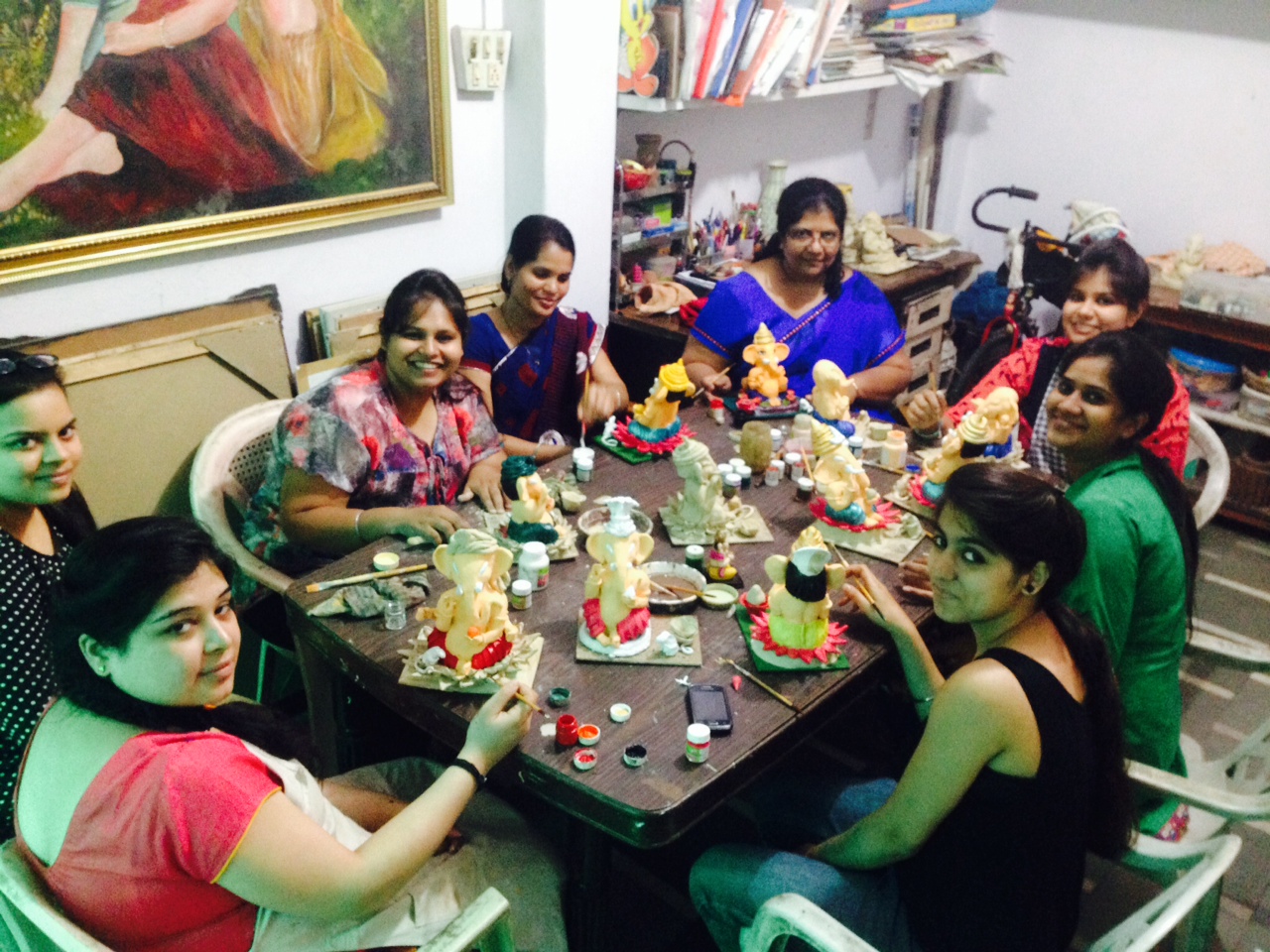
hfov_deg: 55.4
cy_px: 476
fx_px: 1211
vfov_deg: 42.9
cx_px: 635
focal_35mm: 33
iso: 400
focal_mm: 4.12
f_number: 2.4
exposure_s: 1/15
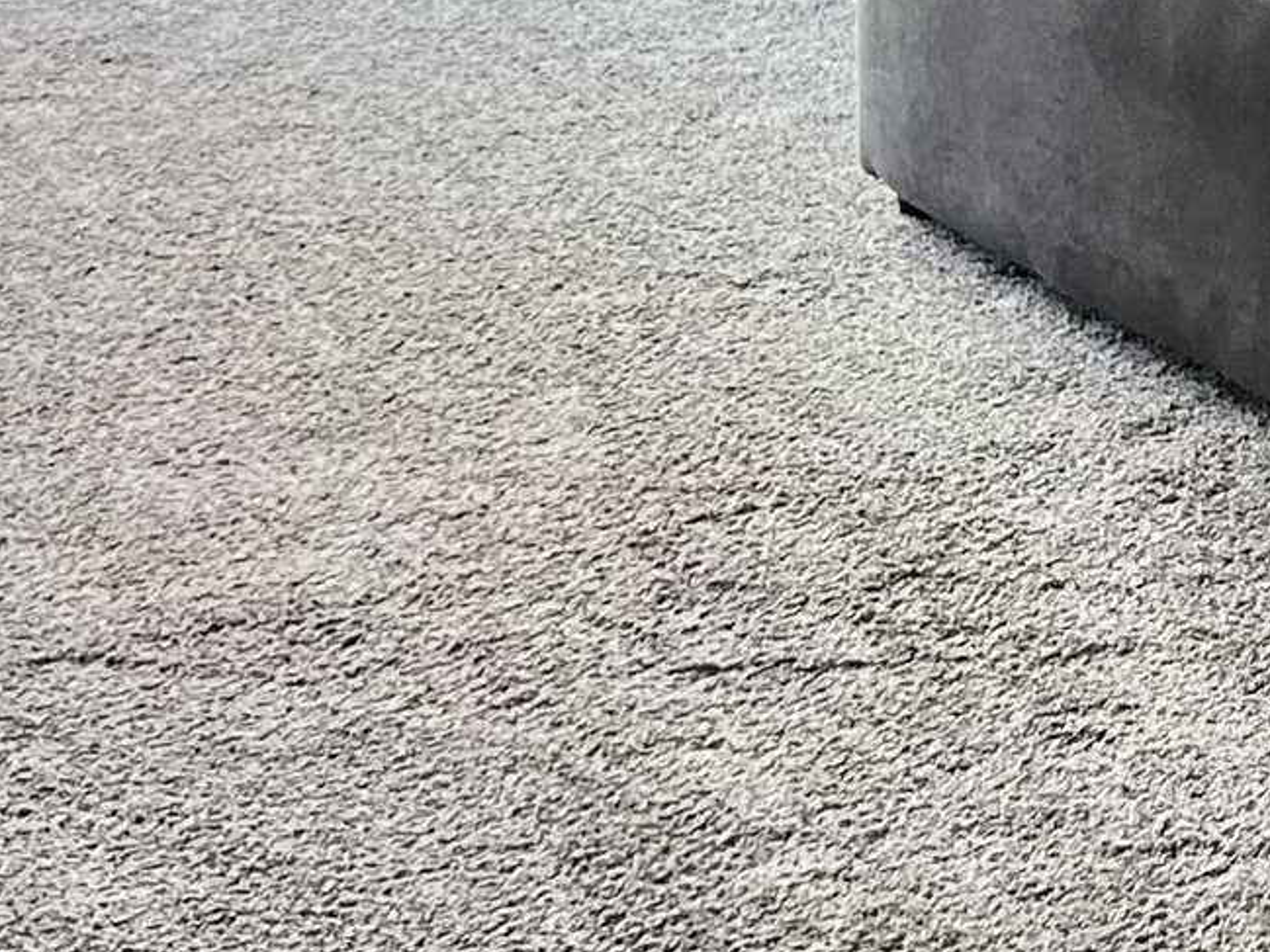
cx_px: 1810
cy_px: -352
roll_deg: -2.7
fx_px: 4513
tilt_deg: -11.9
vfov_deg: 11.7
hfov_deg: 15.0
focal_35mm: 123
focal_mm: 5.7
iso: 125
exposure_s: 1/120
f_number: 1.5
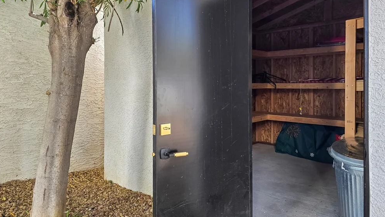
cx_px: 199
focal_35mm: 26
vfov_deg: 44.3
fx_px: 265
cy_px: 96
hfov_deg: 71.9
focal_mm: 6.3
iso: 50
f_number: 1.7
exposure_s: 1/180
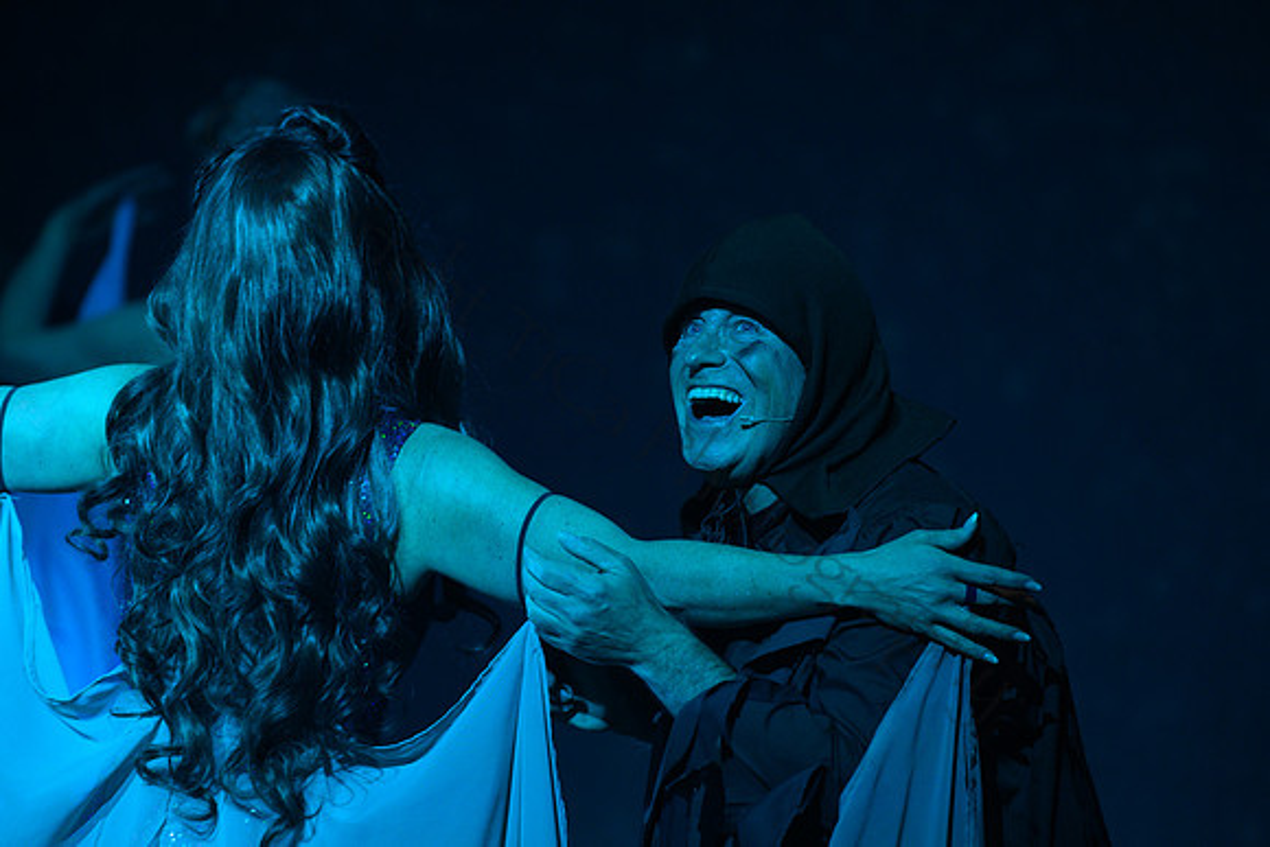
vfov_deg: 6.9
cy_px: 424
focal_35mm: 200
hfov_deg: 10.3
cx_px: 635
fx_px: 7057
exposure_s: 1/160
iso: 1250
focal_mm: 200
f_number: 3.5
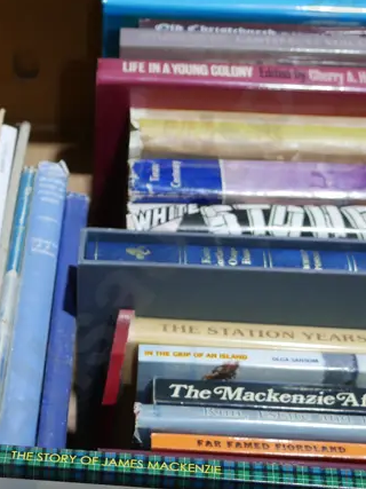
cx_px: 163
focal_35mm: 72
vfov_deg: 27.0
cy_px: 242
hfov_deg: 20.4
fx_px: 1016
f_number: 3.6
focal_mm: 15
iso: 200
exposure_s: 1/100
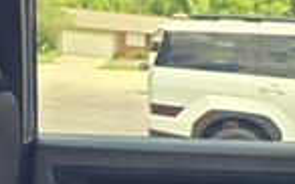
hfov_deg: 19.3
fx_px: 860
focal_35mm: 107
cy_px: 435
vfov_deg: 10.6
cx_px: 238
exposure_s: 1/182
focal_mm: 6.3
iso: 64
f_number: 1.7
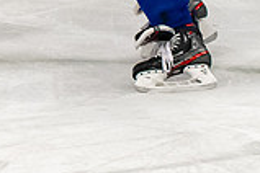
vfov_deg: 2.6
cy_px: -216
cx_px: 2
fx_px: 3827
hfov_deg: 3.9
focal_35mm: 530
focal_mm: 70
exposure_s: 1/800
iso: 2000
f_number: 3.2
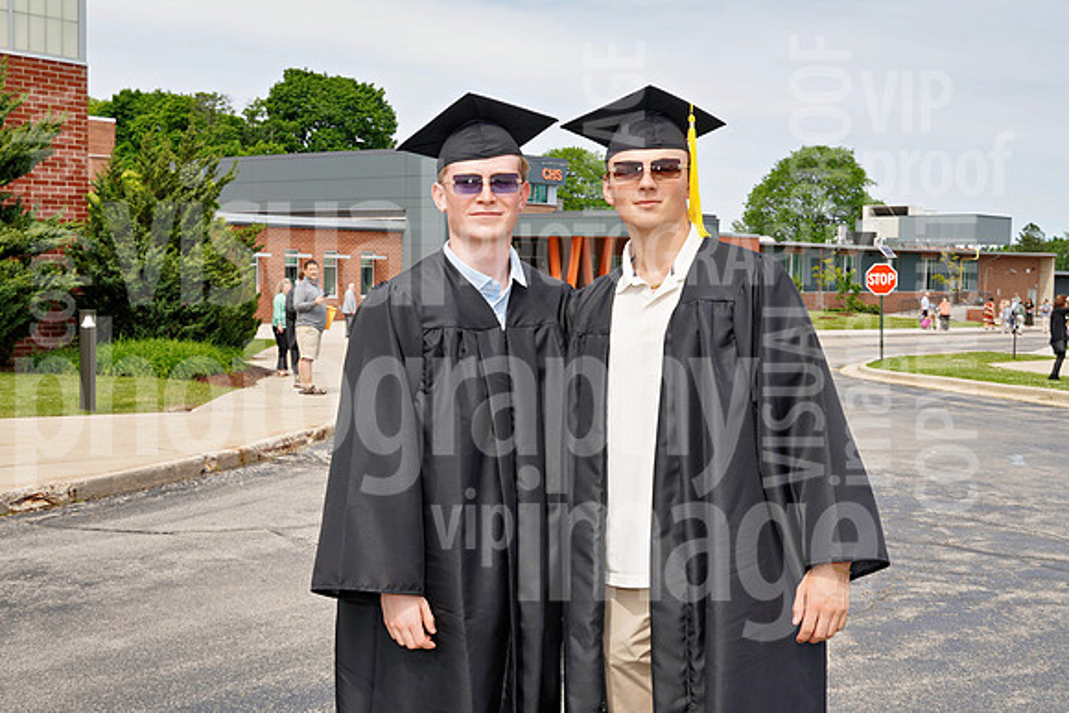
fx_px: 1426
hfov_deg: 41.1
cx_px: 534
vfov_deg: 28.1
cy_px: 356
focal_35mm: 48
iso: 100
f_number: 8
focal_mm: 32
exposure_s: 1/160
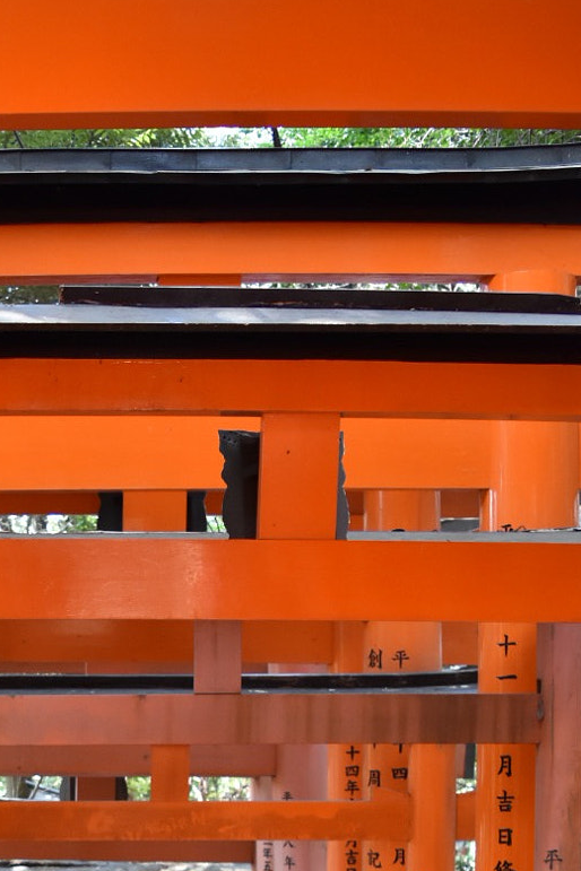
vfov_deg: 32.5
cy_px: 890
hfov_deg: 23.3
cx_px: 18
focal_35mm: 56
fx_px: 1356
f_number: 3.5
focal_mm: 18
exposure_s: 1/200
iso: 1100
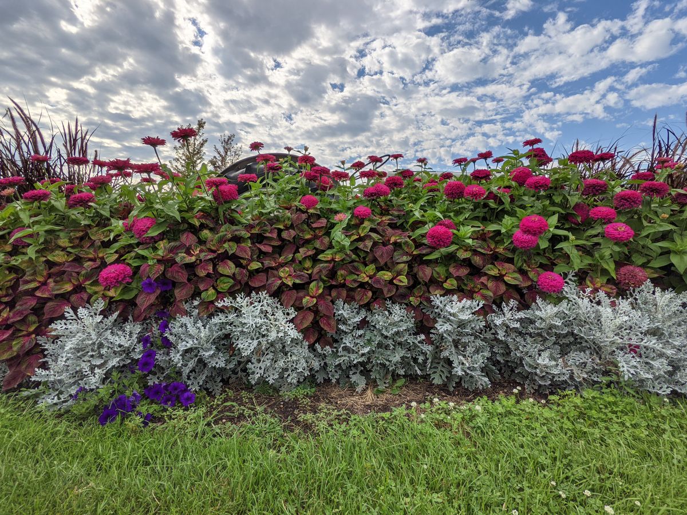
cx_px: 344
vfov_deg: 78.1
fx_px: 318
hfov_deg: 94.5
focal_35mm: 16
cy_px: 258
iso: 34
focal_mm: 2.22
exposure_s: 1/2132
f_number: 2.2
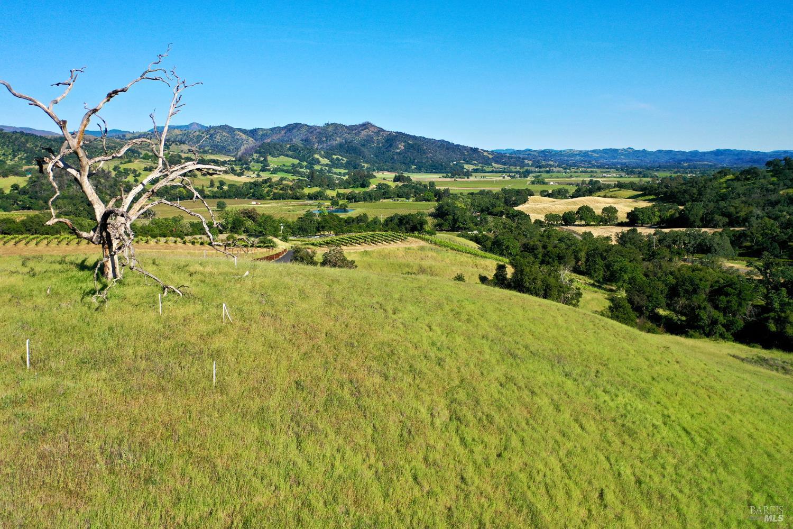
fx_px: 617
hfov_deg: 65.5
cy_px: 264
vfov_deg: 46.4
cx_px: 396
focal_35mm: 28
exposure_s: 1/2000
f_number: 2.8
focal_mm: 10.26
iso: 100
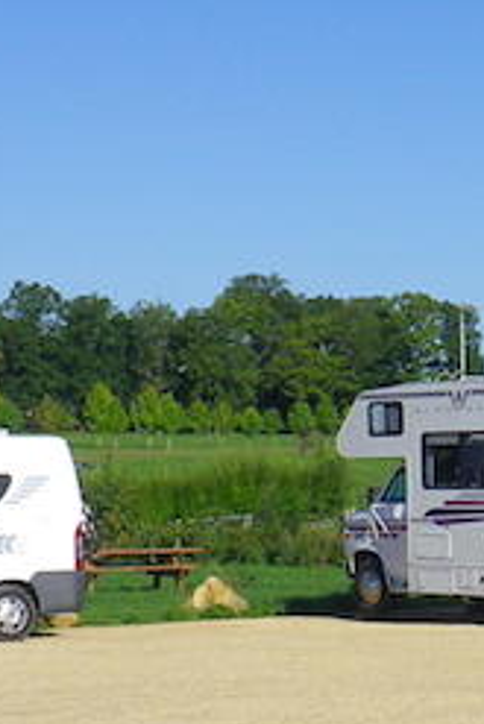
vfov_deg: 14.8
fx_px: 2779
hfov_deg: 9.7
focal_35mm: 138
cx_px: 730
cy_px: 569
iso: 80
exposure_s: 1/125
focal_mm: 7.3
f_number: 10
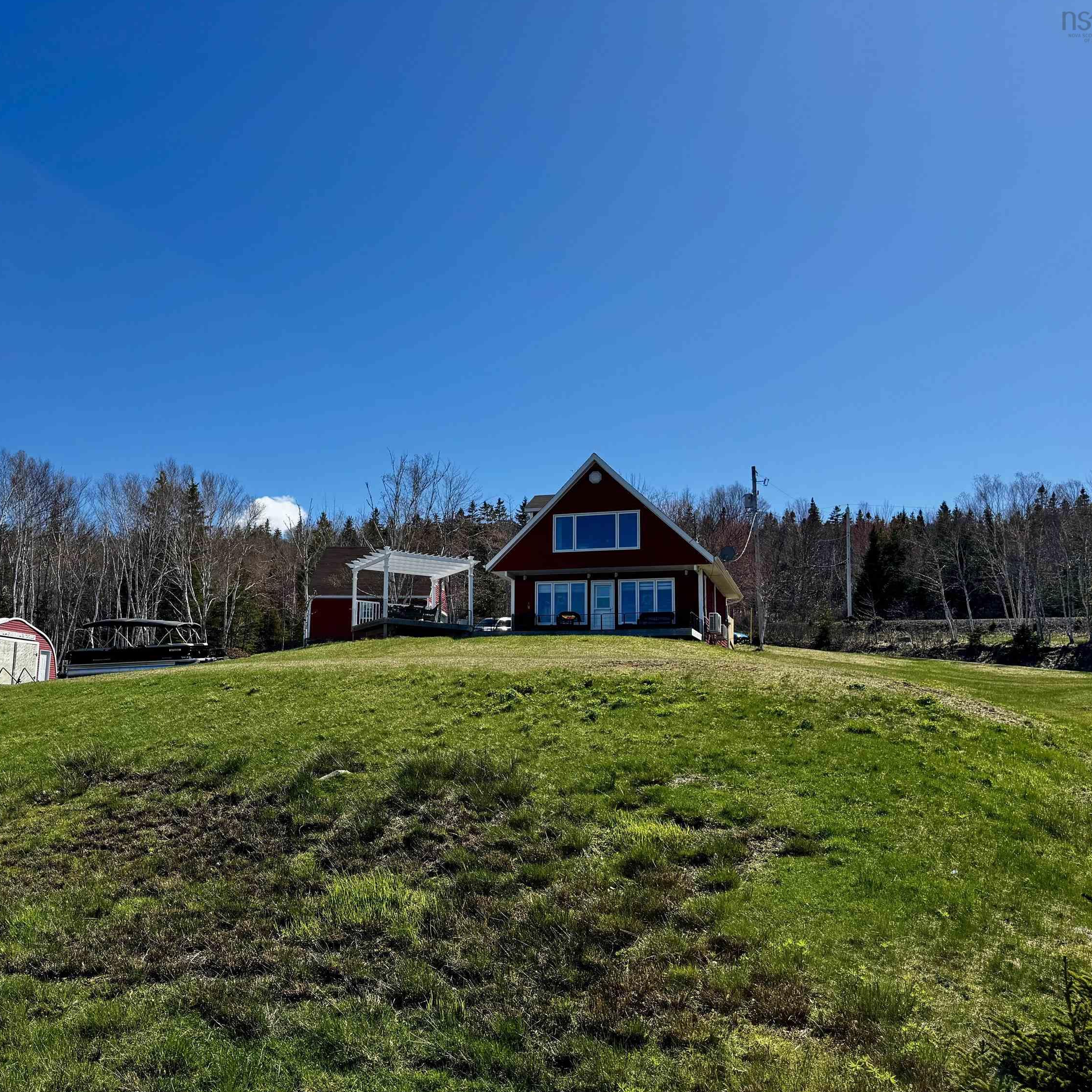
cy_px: 555
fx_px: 1035
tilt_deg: +8.8
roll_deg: -1.3
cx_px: 399
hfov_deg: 54.9
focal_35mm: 29
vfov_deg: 55.6
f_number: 1.78
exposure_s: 1/5348
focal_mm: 6.76
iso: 80
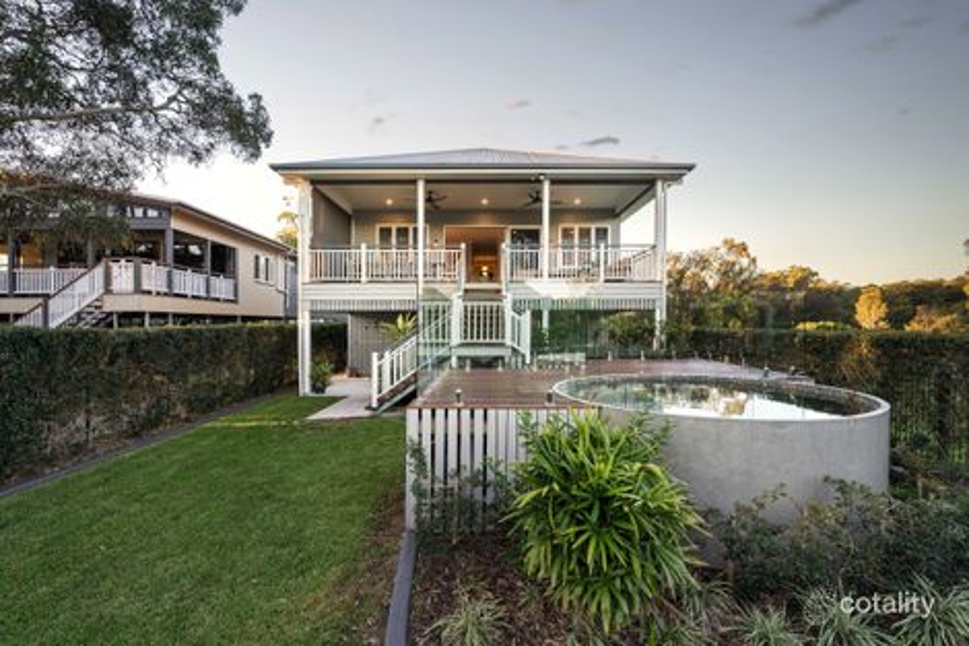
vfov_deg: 72.0
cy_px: 323
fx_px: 444
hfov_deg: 95.0
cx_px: 484
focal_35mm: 16
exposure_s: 1/50
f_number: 9
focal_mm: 16.5
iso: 320
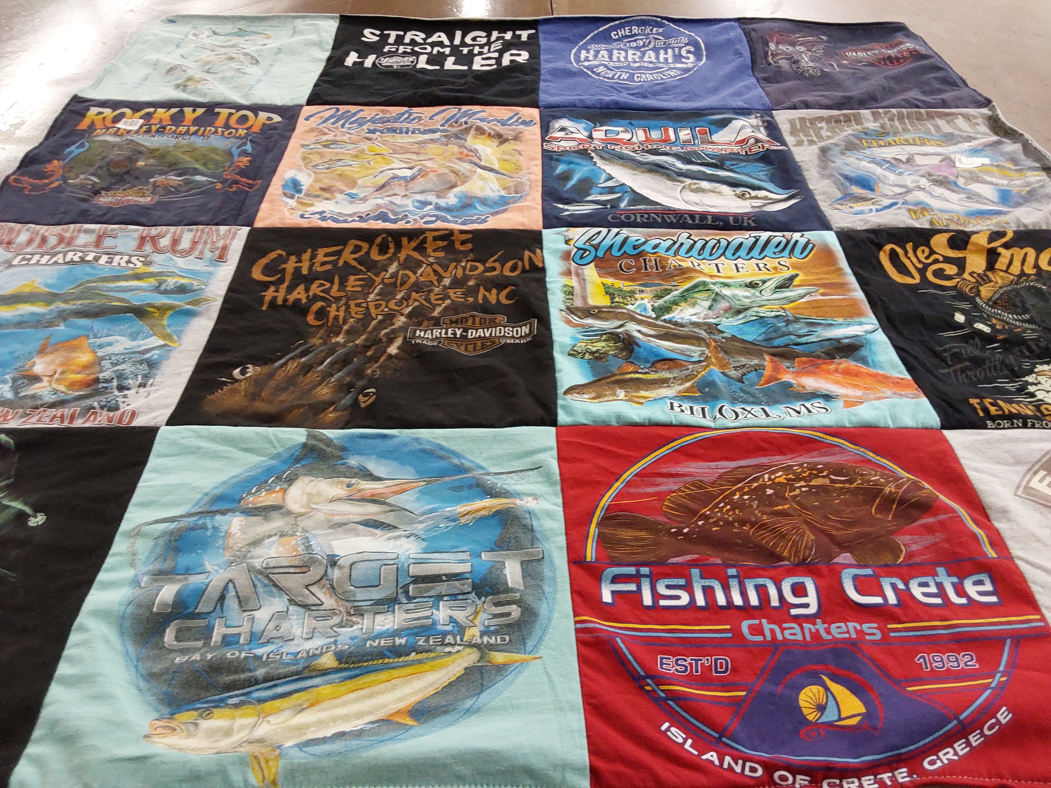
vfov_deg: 49.7
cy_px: 394
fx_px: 850
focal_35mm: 28
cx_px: 526
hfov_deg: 63.4
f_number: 1.9
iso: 160
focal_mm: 2.91
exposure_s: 1/50
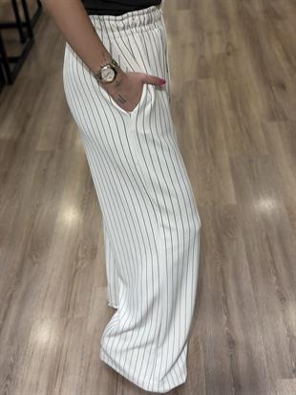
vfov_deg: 39.6
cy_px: 198
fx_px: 547
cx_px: 148
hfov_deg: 30.3
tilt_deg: -38.7
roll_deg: +4.7
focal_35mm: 48
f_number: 1.78
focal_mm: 6.86
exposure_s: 1/100
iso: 125
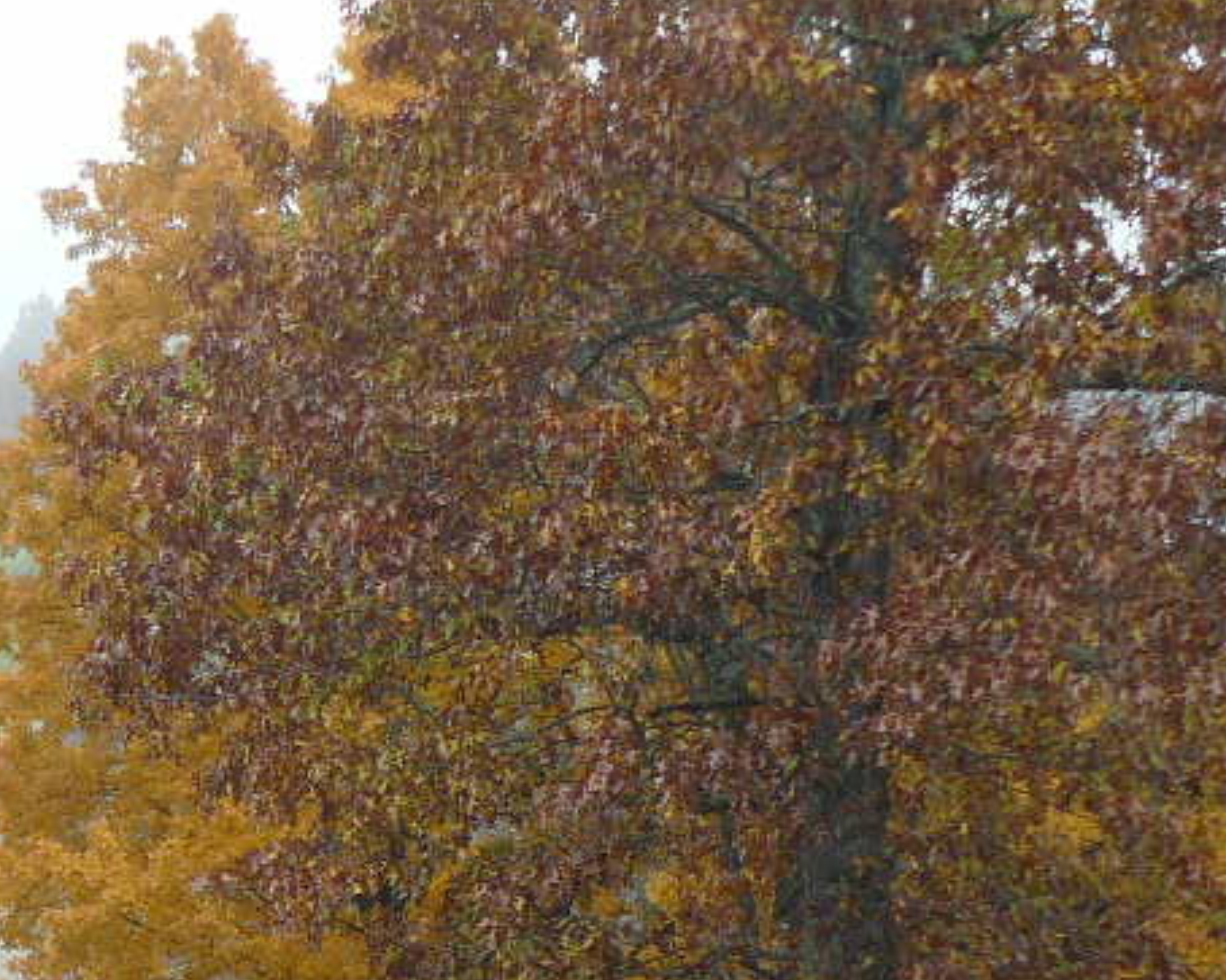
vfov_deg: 15.1
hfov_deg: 18.2
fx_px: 3591
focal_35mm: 99
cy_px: 1093
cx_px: -327
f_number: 2.8
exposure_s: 1/125
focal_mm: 6
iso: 100
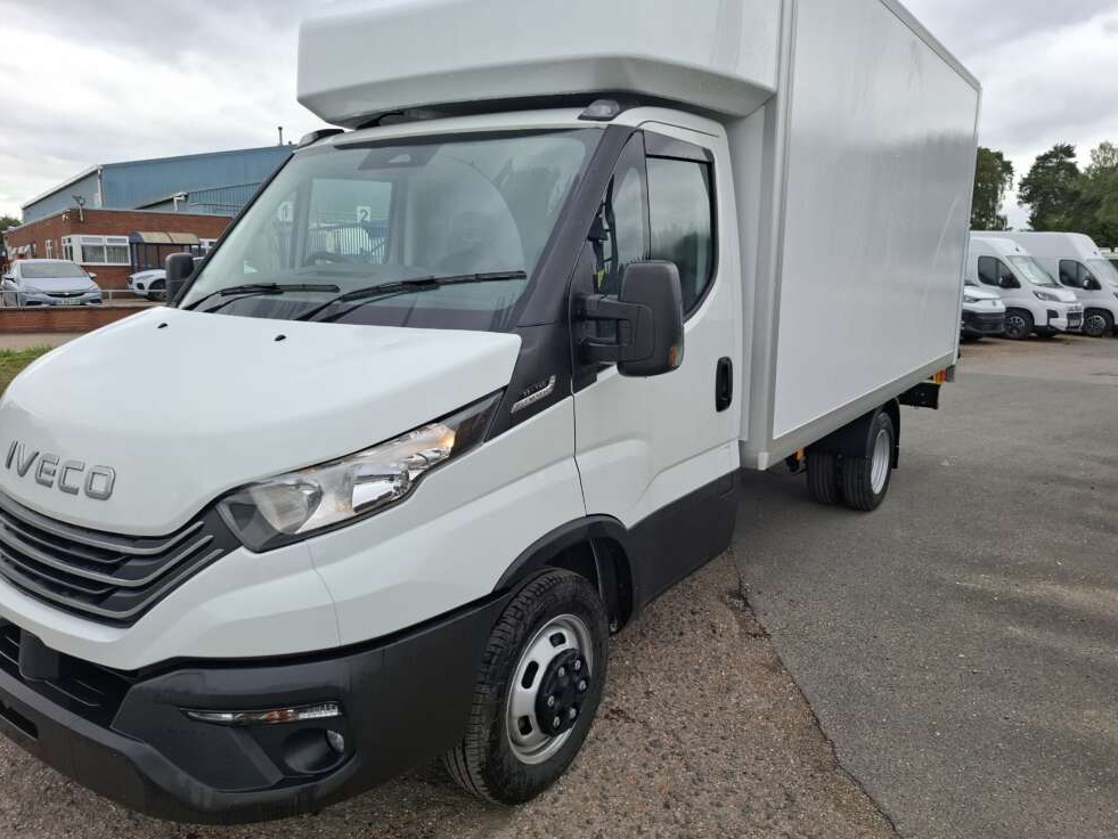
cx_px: 581
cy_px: 420
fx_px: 775
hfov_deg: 71.6
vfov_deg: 56.8
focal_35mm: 24
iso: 50
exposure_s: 1/1172
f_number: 1.8
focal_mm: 5.54
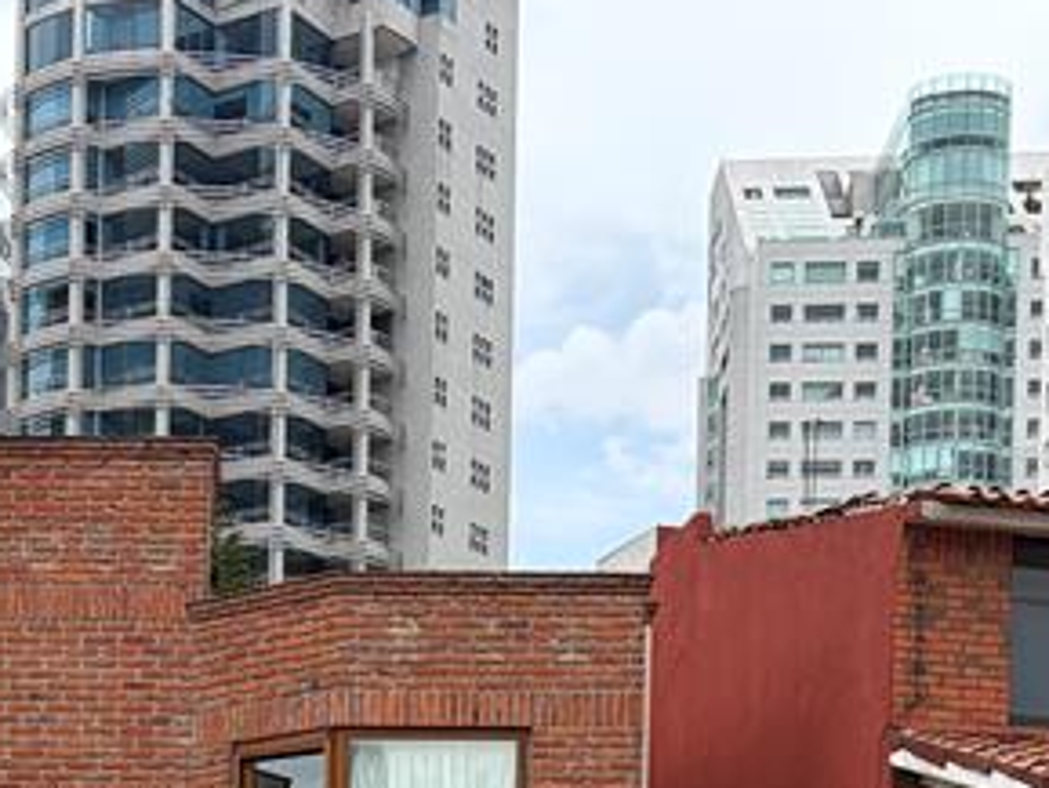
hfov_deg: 20.9
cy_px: 1336
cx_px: 127
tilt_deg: -1.0
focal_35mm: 92
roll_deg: -0.6
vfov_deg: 14.5
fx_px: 2789
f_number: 1.6
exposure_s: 1/2747
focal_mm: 5.96
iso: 64
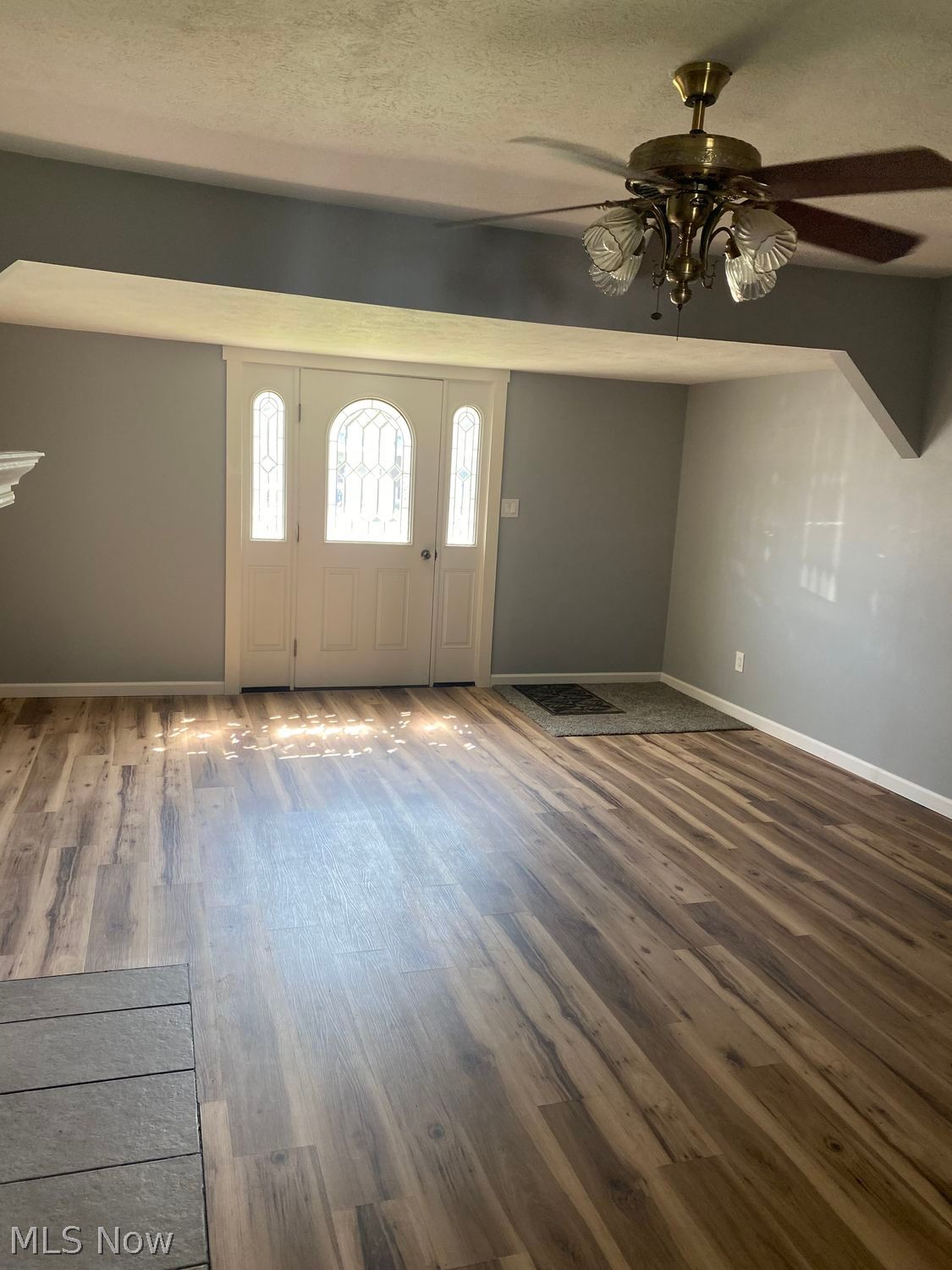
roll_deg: -3.0
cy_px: 635
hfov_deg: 53.1
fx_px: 953
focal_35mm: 26
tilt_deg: -9.4
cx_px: 476
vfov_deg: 67.3
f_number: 1.8
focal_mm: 4.25
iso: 125
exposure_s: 1/119
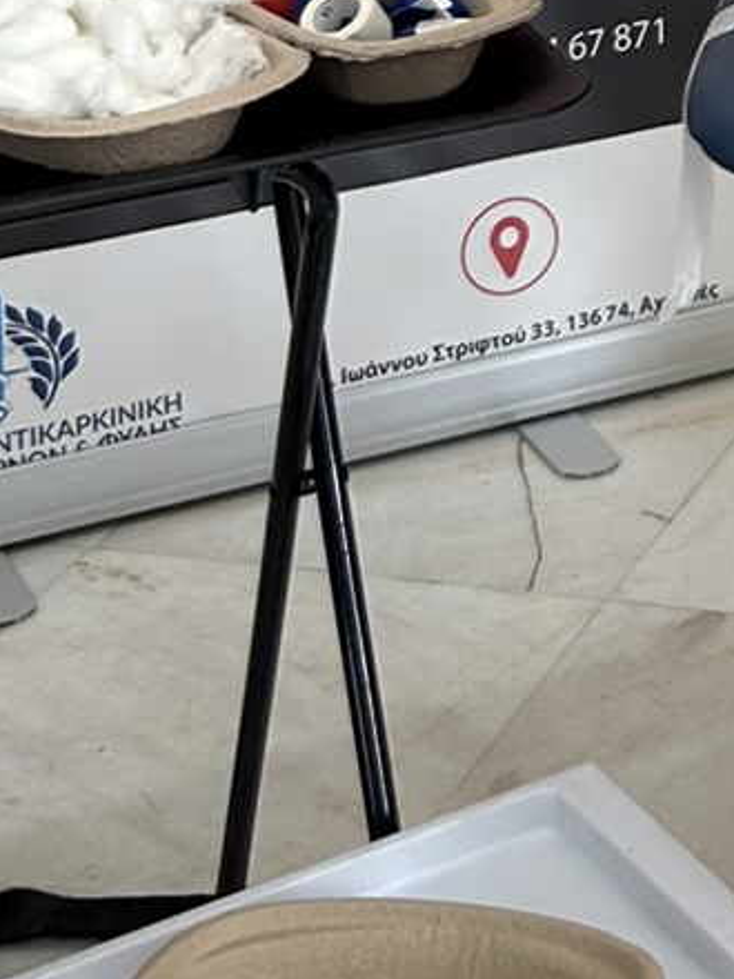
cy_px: -494
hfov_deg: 11.0
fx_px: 3421
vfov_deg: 15.1
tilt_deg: -11.4
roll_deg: -2.8
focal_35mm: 121
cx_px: 1526
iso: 64
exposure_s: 1/100
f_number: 1.5
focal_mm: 5.7
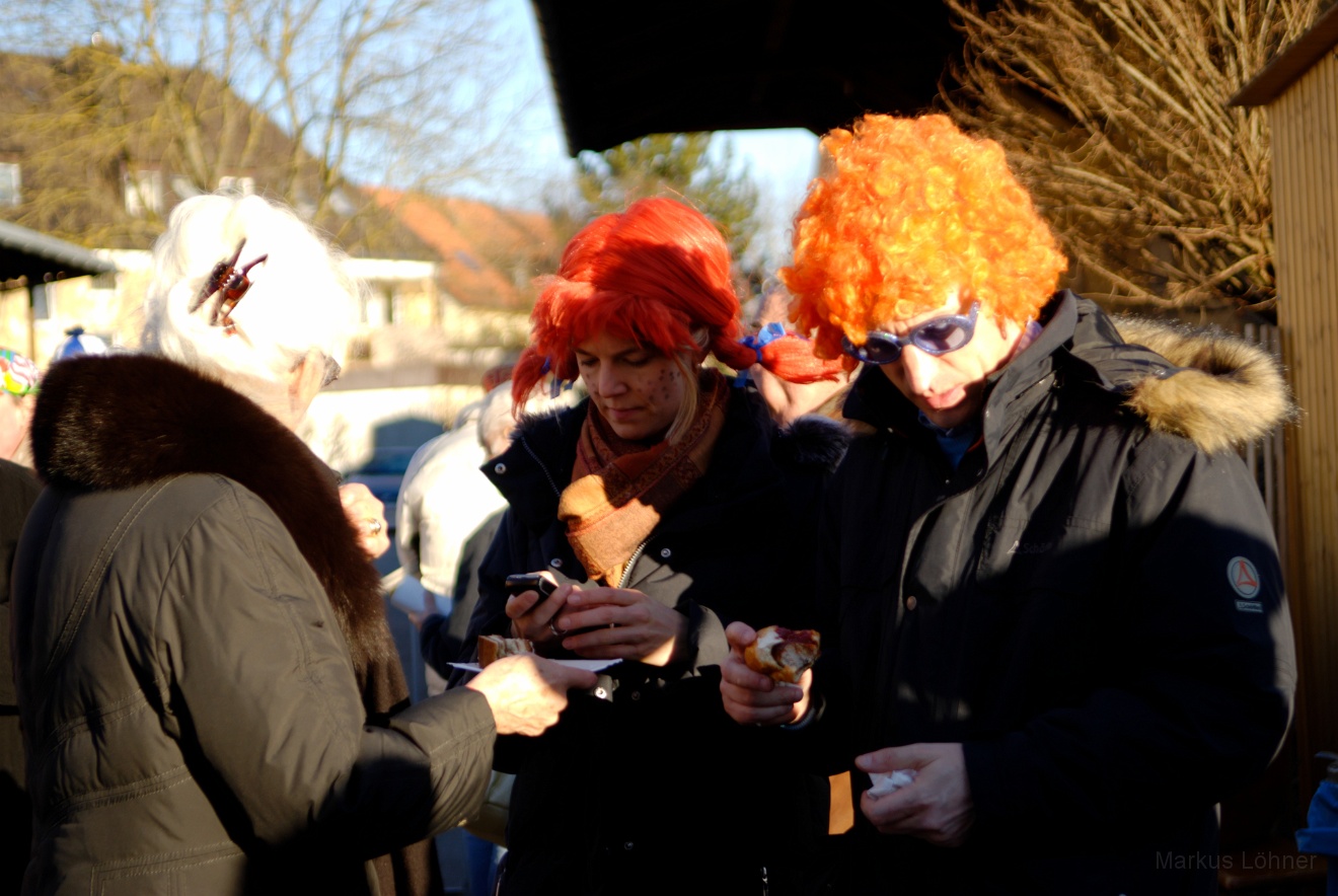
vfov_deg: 16.6
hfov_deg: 24.6
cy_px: 448
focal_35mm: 82
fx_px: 3070
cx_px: 669
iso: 100
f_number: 2.8
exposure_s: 1/400
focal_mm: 55
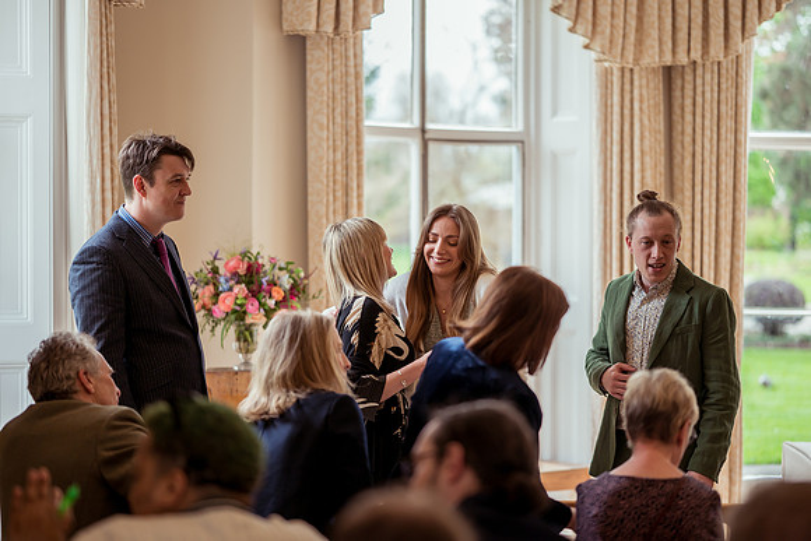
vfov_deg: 16.1
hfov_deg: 23.9
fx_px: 1918
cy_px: 270
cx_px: 406
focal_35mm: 85
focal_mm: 85
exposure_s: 1/1000
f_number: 1.8
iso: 280
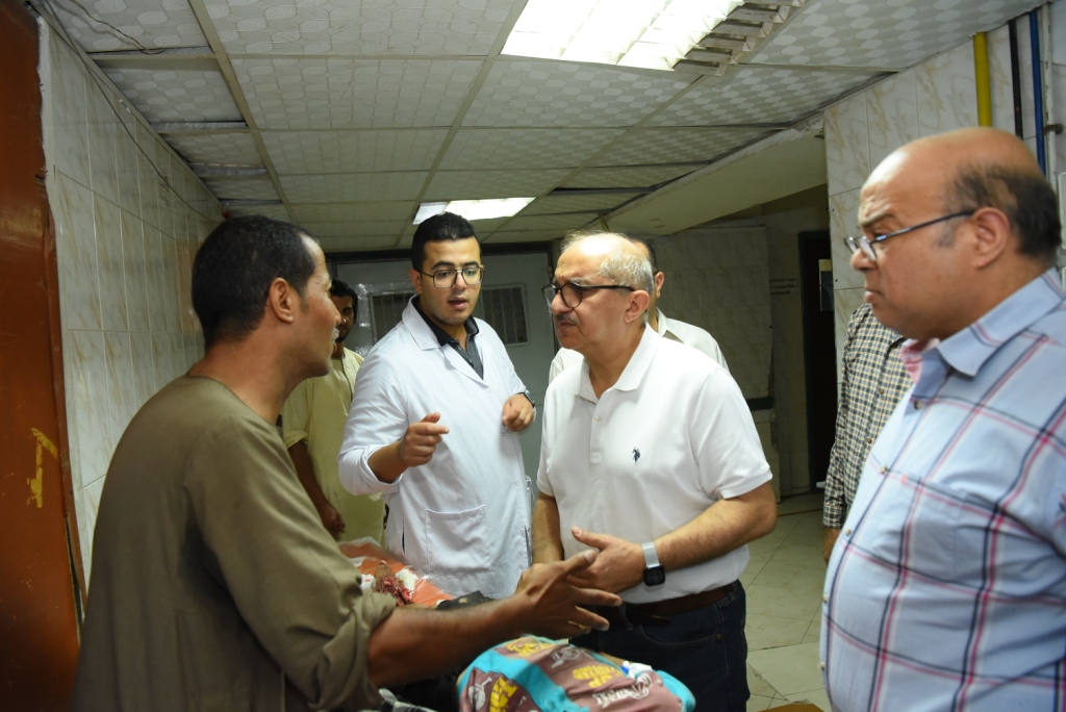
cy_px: 356
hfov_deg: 69.4
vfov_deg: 49.6
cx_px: 533
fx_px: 770
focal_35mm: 26
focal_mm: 26
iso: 3200
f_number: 4.5
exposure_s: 1/125
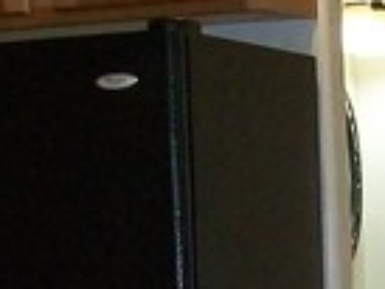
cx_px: 79
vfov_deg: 5.7
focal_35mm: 254
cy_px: 570
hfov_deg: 7.8
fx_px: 2827
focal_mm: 6.1
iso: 160
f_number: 2.7
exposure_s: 1/60
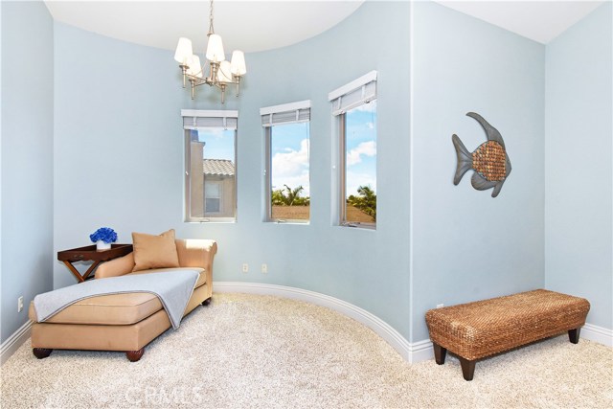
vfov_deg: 69.7
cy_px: 204
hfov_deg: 92.4
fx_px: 294
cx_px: 306
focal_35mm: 17
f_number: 11
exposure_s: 1/250
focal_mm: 11.5
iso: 1000
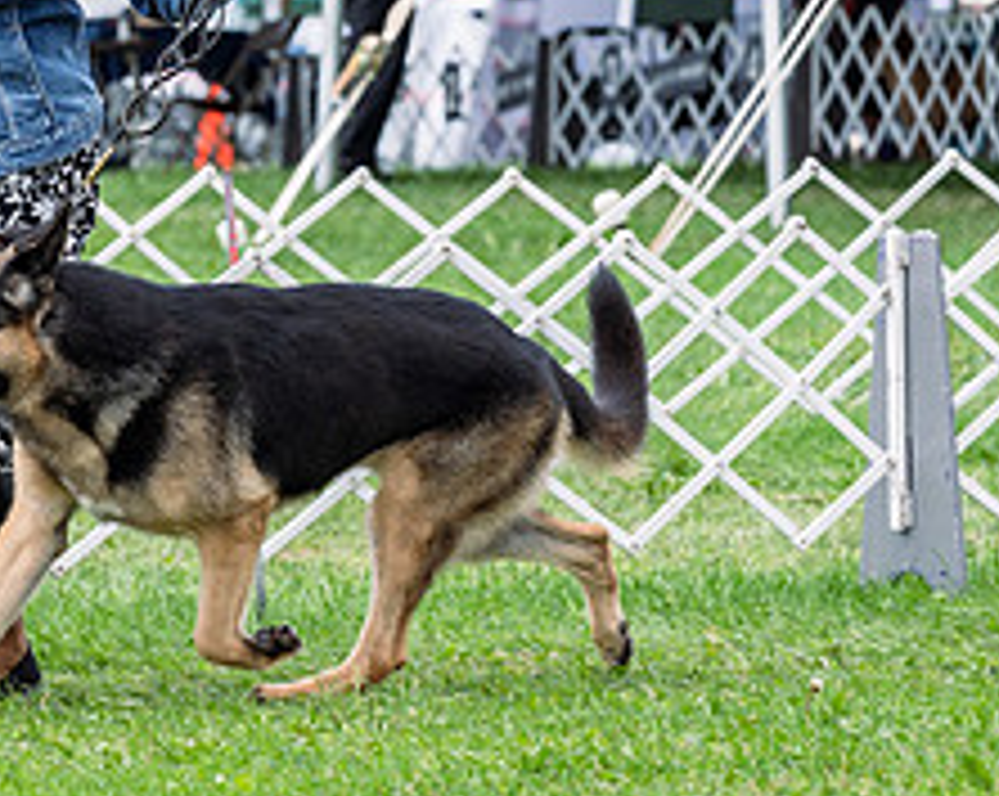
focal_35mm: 383
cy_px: 85
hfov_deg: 5.1
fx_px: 11309
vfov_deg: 4.0
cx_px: 133
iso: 400
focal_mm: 134
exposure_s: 1/800
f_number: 5
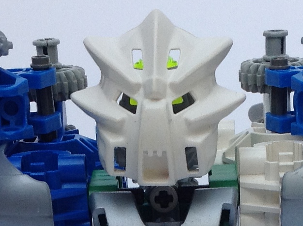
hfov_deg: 13.6
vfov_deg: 9.7
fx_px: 1267
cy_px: 394
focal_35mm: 145
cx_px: 194
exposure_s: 1/204
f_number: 2.4
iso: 50
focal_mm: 4.28
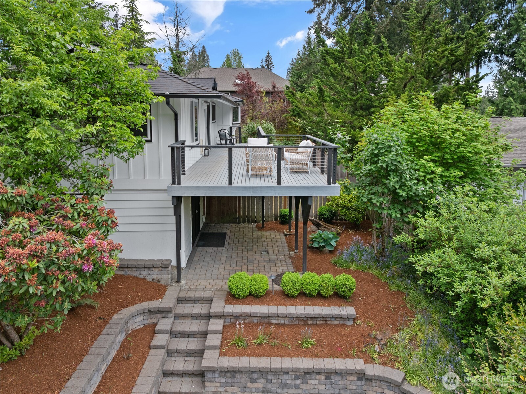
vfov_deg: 56.7
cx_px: 263
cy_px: 197
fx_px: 364
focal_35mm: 24
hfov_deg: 71.6
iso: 370
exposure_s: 1/320
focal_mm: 12.29
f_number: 2.8
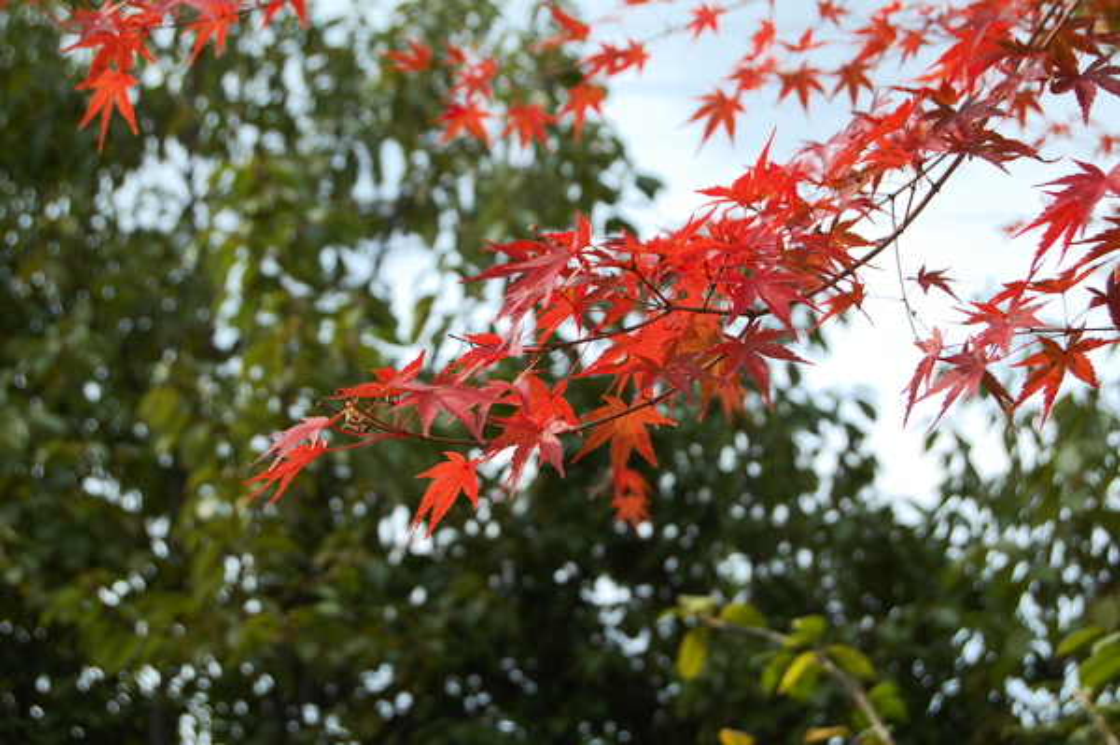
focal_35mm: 82
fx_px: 2564
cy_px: 372
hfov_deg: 24.6
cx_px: 560
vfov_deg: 16.5
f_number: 7.1
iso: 200
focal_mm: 55
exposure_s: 1/200
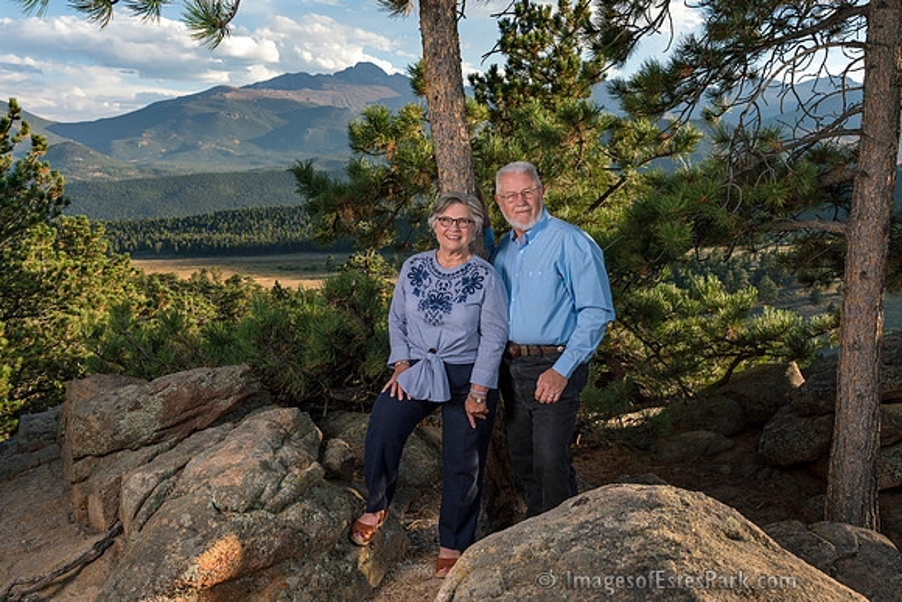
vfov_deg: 43.6
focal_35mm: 30
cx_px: 451
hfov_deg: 61.9
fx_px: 752
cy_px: 301
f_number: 7.1
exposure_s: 1/250
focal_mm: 30
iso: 100
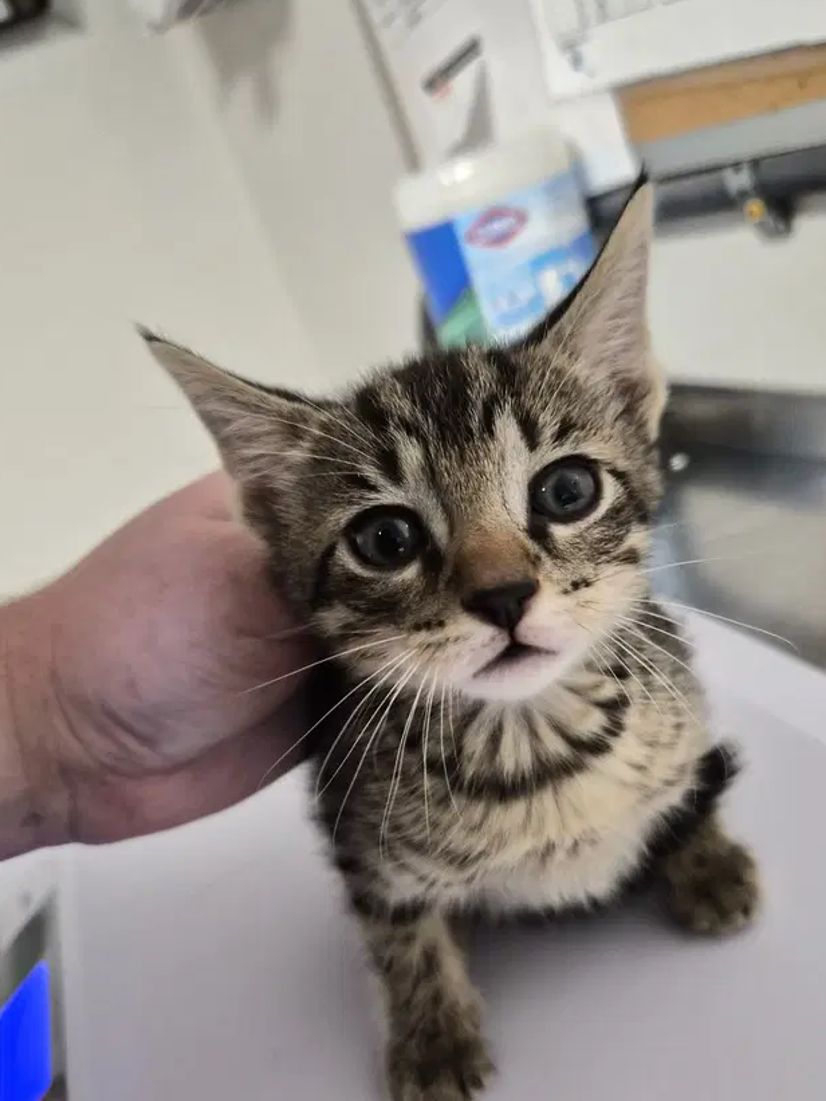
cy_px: 634
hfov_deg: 49.8
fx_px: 891
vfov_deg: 63.1
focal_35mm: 28
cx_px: 420
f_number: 1.8
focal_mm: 5.4
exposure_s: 1/120
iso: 800
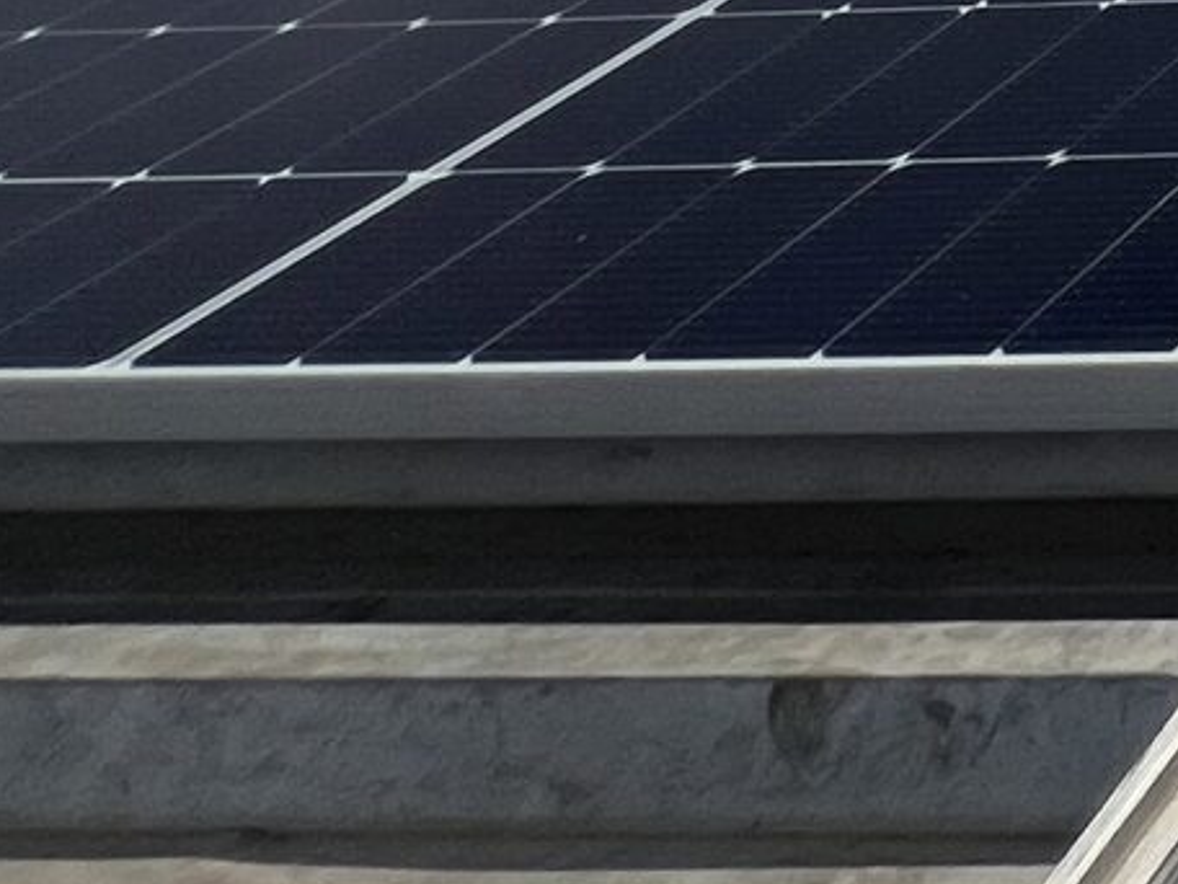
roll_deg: +1.1
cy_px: -1553
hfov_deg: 17.4
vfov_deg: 12.4
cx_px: 2467
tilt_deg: +4.5
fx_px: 2484
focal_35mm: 73
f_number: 1.8
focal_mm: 1.57
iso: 32
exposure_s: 1/6494
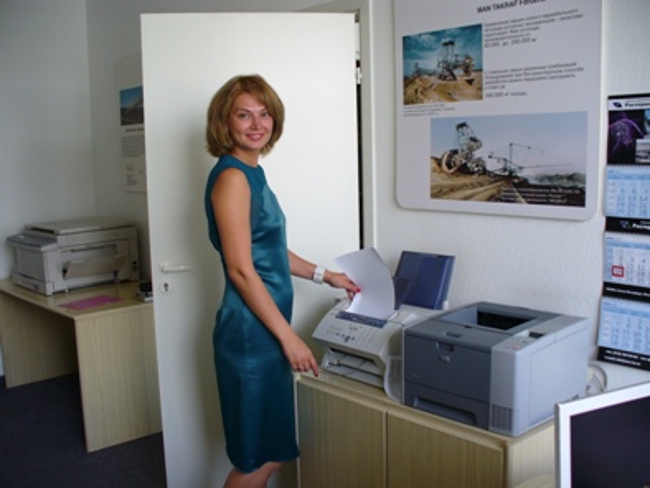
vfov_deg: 38.7
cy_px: 244
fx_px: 695
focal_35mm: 37
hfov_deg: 50.1
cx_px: 325
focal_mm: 6.1
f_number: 2.8
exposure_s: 1/25
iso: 100
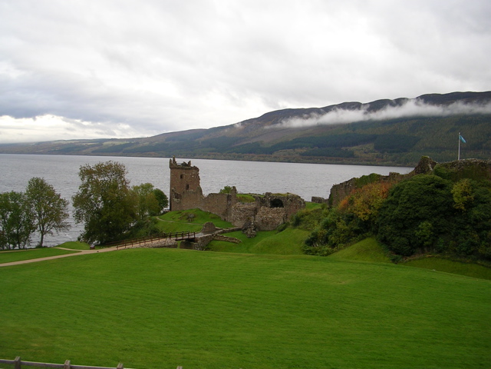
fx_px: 539
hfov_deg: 49.0
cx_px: 246
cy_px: 184
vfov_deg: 37.7
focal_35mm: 38
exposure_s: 1/126
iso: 50
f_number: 2.8
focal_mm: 5.8
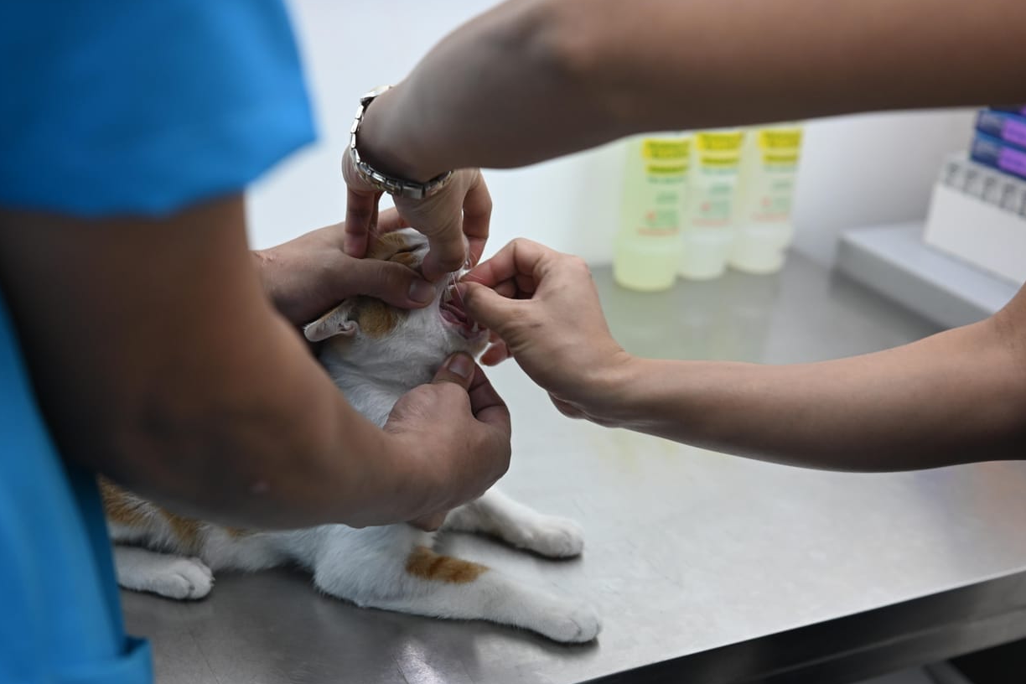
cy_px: 409
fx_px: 1396
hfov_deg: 40.3
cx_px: 463
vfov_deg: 27.5
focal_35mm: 49
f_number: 3.2
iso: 800
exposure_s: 1/125
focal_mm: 40
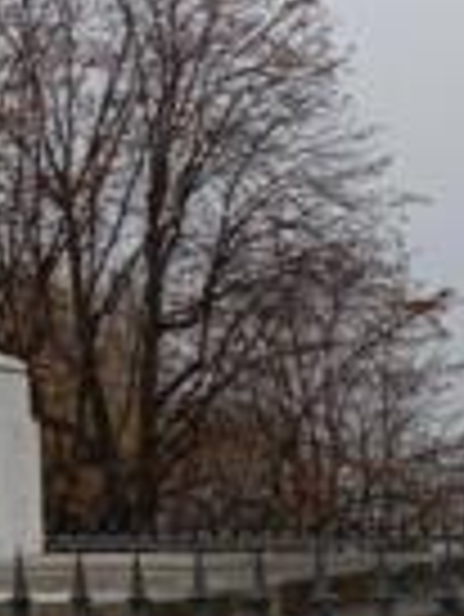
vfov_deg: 11.1
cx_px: -327
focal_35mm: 175
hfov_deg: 8.2
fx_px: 3123
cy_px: -72
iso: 101
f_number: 1.8
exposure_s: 1/175
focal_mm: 4.27
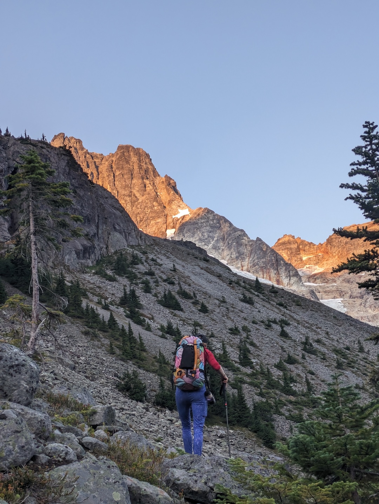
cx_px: 190
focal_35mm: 51
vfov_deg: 37.5
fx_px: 744
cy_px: 252
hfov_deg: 28.6
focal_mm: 5.43
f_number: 1.89
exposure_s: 1/288
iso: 43
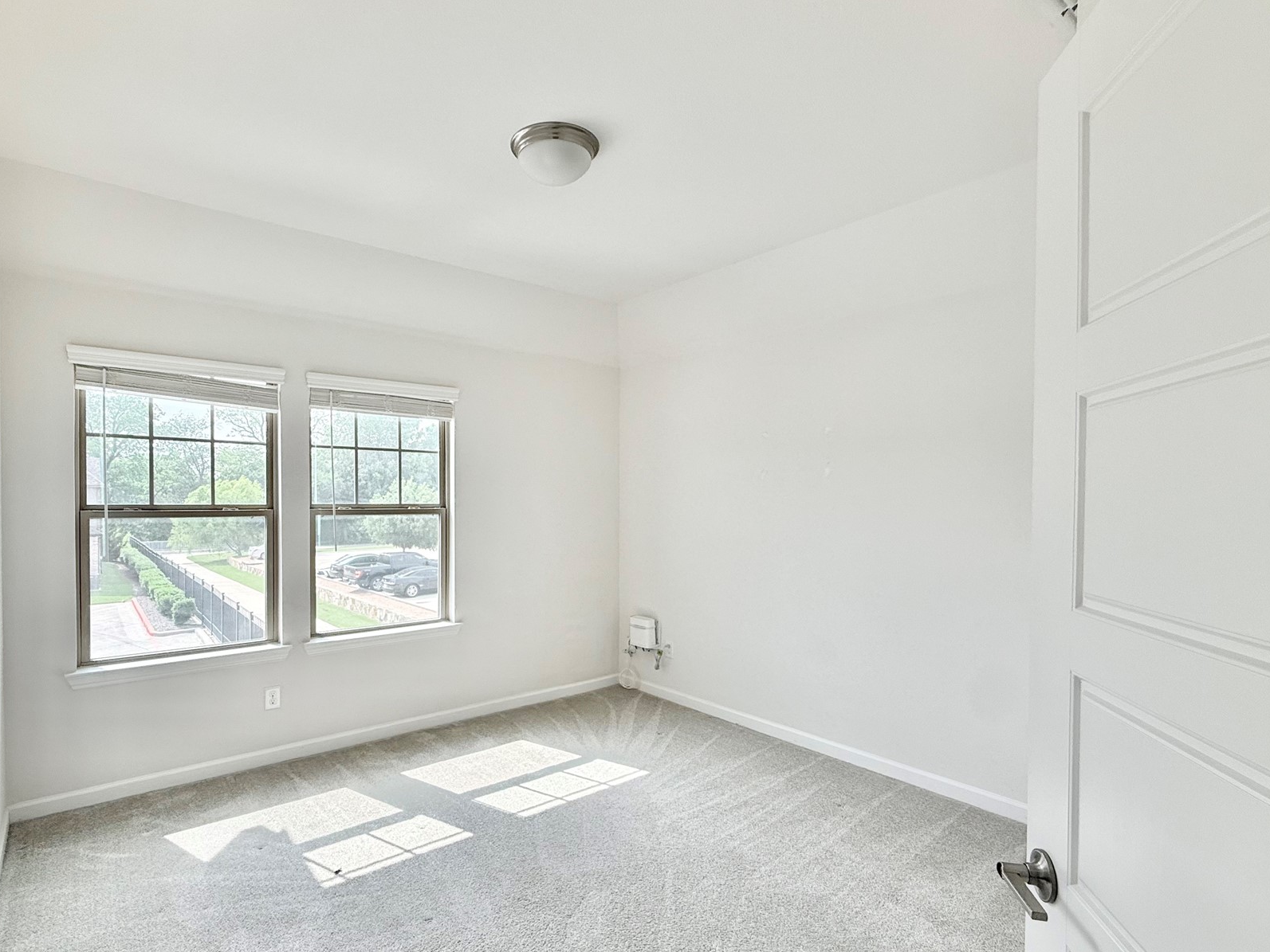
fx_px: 660
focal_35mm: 18
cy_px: 508
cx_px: 578
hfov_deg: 87.5
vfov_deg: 71.5
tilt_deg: -0.3
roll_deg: -0.2
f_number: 2.2
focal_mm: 2.22
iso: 64
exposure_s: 1/333
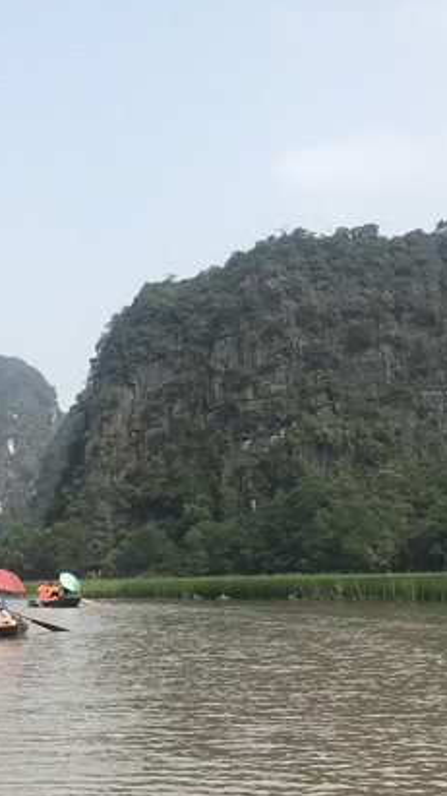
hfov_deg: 15.5
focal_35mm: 76
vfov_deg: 27.6
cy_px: 569
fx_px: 1602
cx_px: -39
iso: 20
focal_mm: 3.99
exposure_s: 1/2083
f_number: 1.8
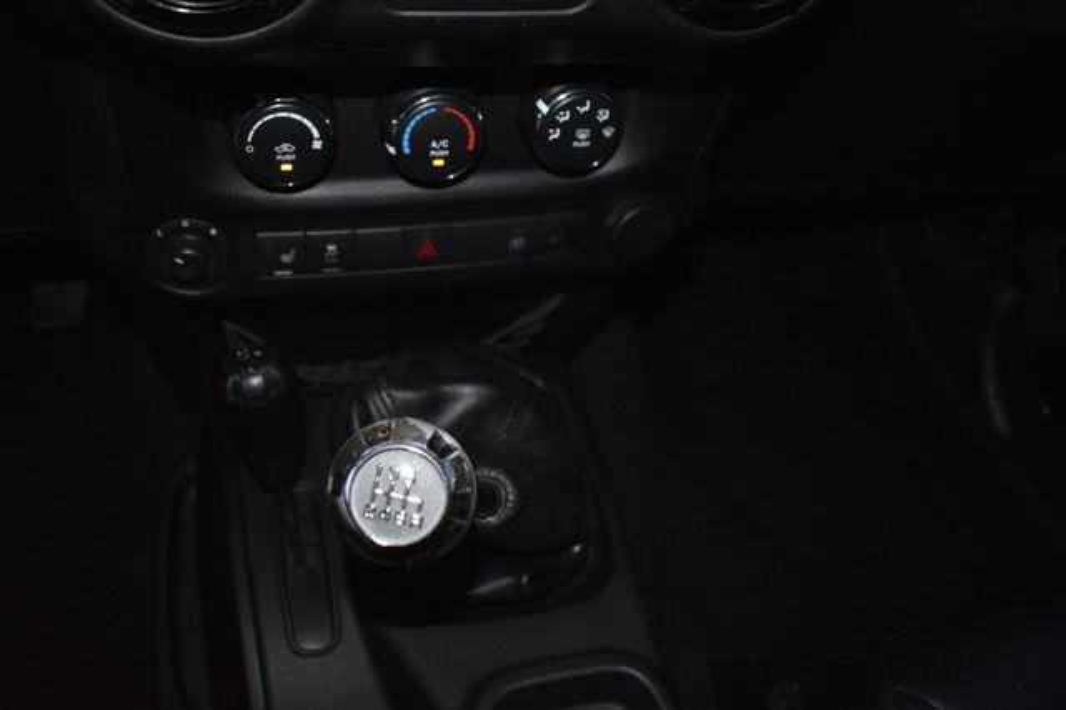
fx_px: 977
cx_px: 533
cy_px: 355
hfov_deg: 57.2
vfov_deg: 39.9
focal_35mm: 33
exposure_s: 1/60
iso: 1600
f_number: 3.8
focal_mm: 22
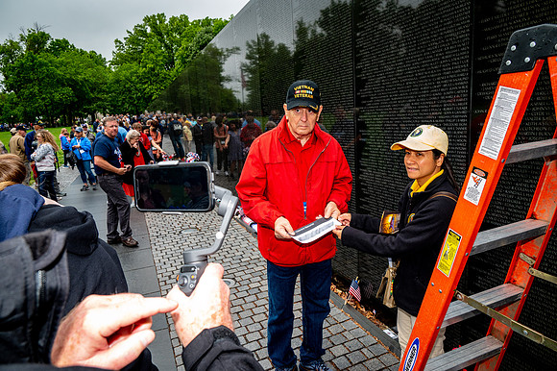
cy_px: 186
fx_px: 371
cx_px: 278
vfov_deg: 53.1
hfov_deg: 73.8
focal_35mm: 24
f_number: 8
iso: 900
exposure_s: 1/640
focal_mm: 24
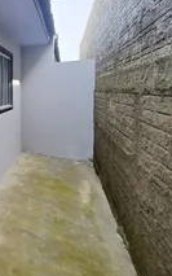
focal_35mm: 25
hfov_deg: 32.2
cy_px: 109
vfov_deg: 71.7
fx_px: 188
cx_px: -67
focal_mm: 1.74
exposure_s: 1/265
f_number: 2.2
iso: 50
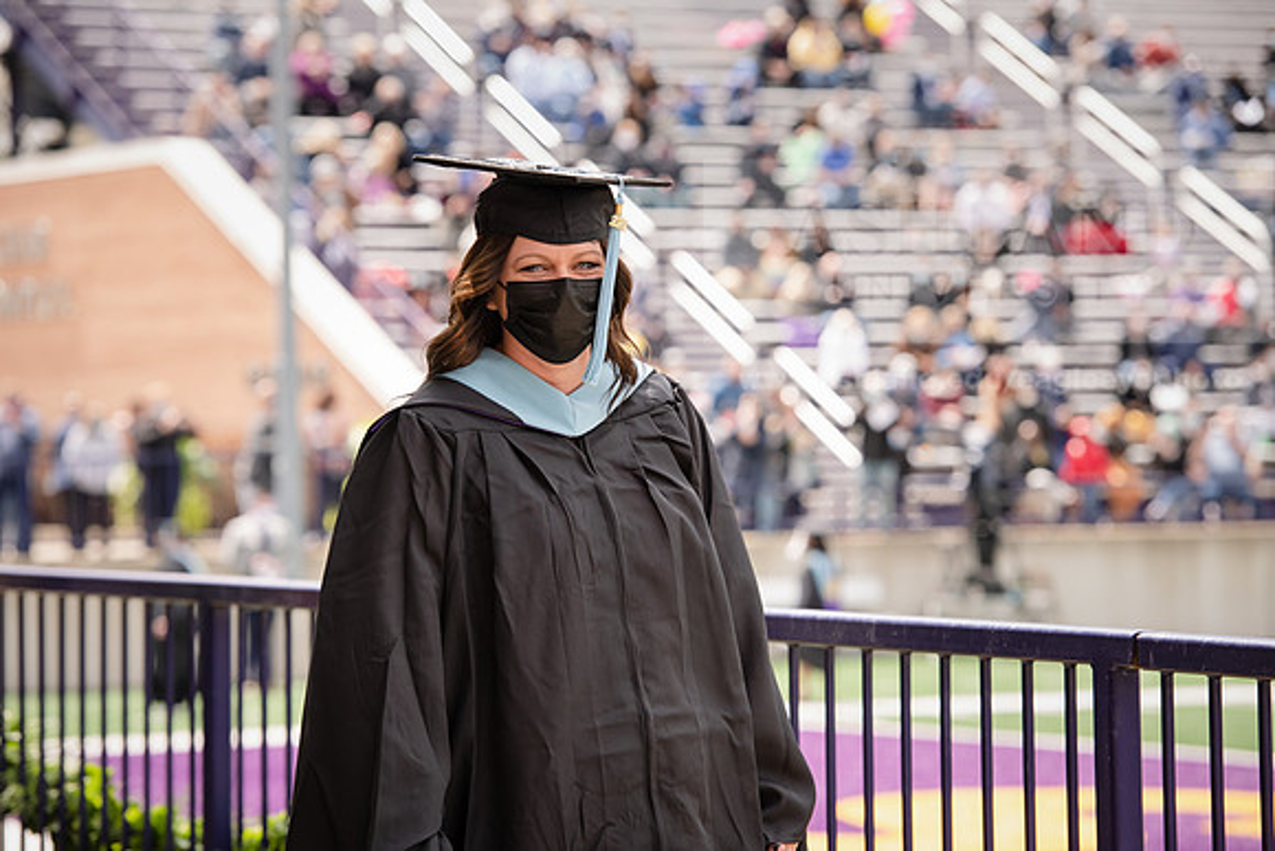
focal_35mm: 145
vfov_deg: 9.5
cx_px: 638
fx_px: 5136
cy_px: 426
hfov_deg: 14.2
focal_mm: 145
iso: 400
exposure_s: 1/500
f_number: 5.6
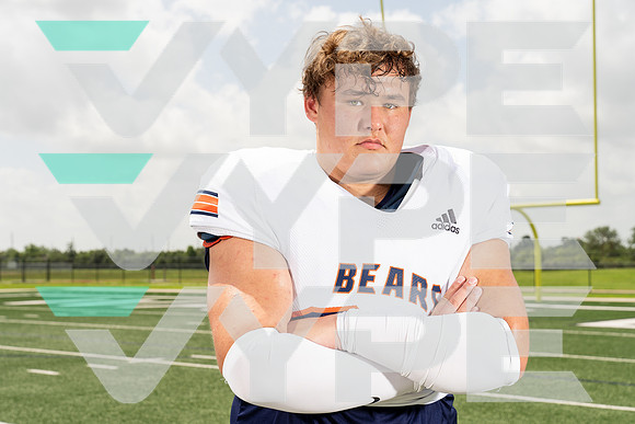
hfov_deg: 32.4
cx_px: 318
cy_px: 212
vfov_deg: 21.9
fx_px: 1094
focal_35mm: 62
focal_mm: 62
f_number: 8
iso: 100
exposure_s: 1/250
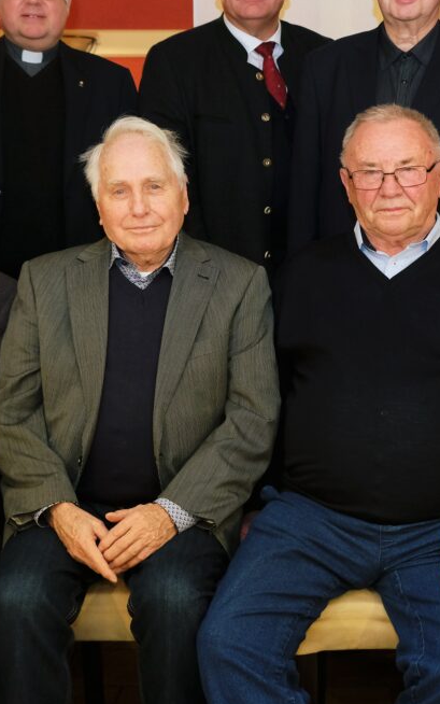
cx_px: 341
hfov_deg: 22.1
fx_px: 1112
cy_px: 285
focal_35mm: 58
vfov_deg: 35.0
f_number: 4
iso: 2500
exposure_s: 1/30
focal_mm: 20.5
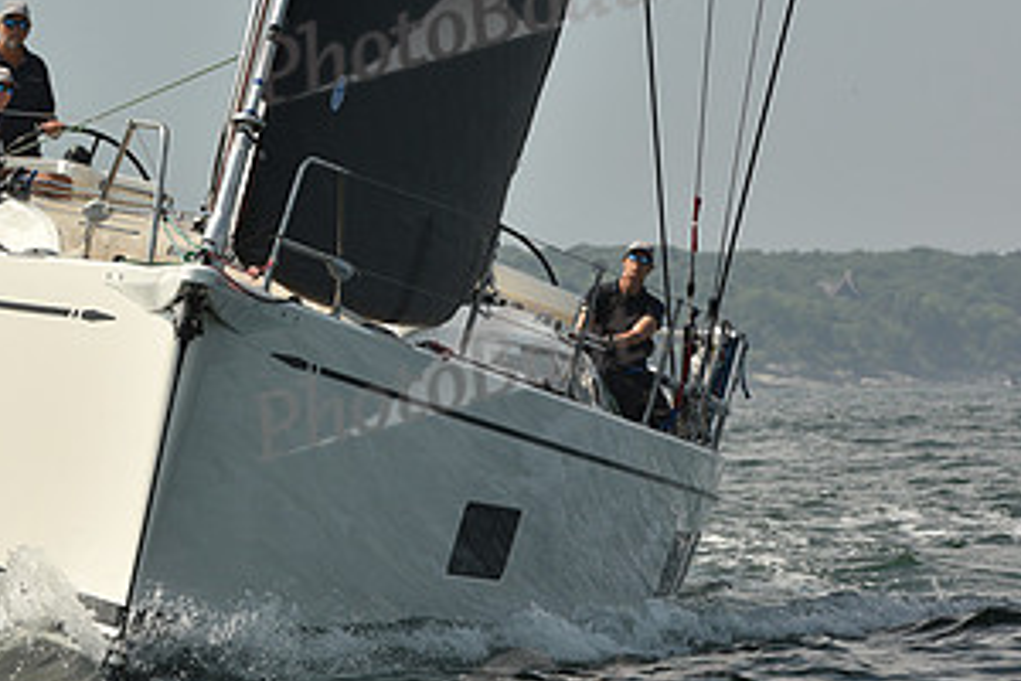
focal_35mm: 377
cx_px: 78
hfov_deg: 5.5
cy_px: 243
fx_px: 10691
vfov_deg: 3.6
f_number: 13
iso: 250
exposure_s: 1/800
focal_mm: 195
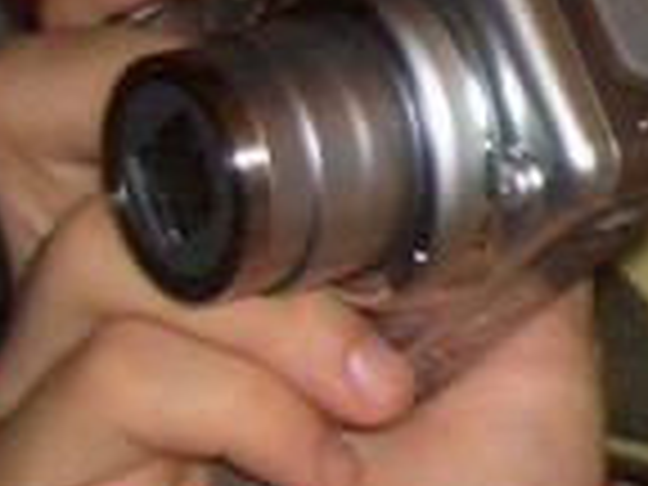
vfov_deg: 5.6
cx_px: 1534
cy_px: 36
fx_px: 4942
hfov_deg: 7.1
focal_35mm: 264
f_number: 2.8
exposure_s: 1/60
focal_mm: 6.8
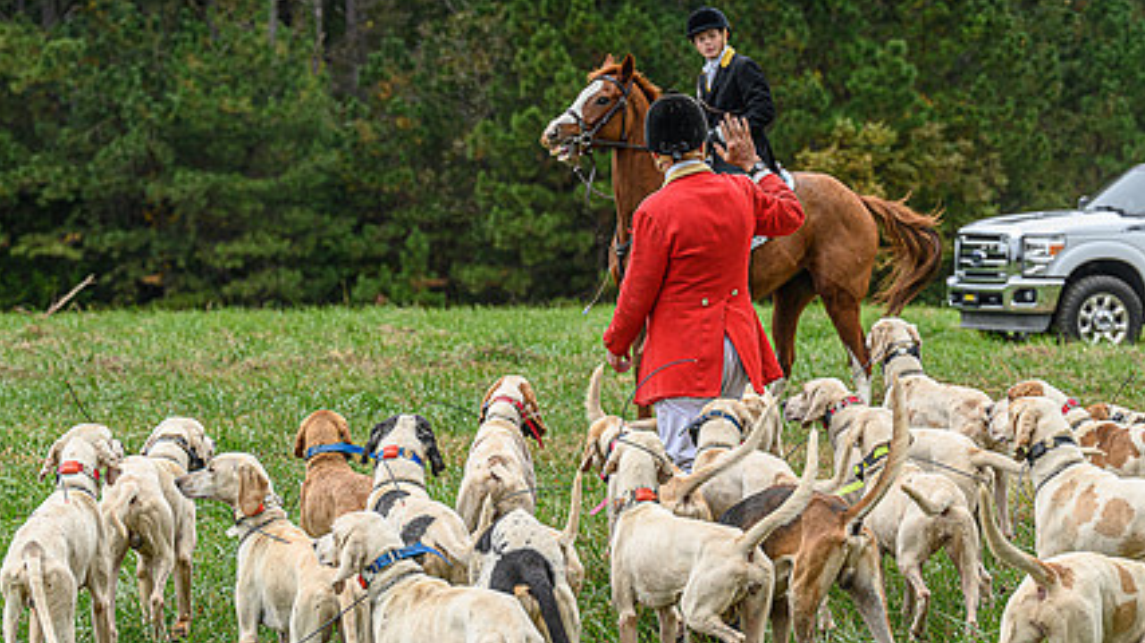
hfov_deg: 19.6
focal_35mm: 109
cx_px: 653
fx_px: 3309
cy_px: 367
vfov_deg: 11.1
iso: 400
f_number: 3.5
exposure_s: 1/320
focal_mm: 70
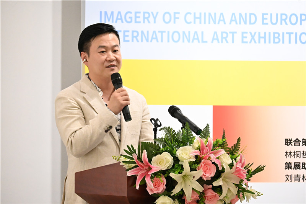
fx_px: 2422
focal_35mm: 285
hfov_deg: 7.2
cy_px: 102
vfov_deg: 4.8
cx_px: 153
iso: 3600
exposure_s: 1/125
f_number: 5.6
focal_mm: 190
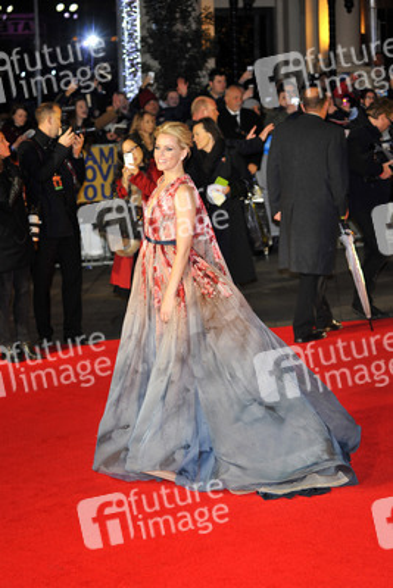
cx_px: 196
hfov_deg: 17.1
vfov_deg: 25.4
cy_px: 294
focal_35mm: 80
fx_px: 1309
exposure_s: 1/250
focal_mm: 80
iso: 1000
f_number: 4
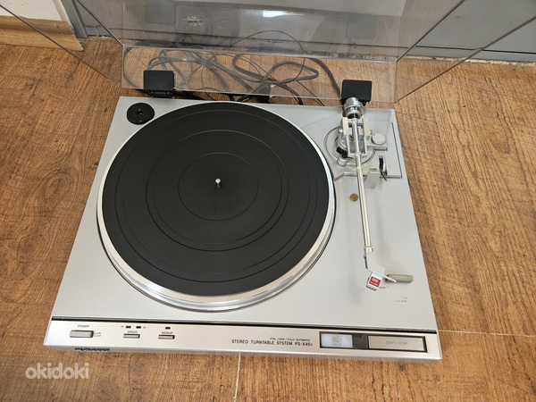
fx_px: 356
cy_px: 201
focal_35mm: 23
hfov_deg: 73.9
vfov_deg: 58.9
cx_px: 268
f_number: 1.8
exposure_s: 1/50
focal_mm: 5.4
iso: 640
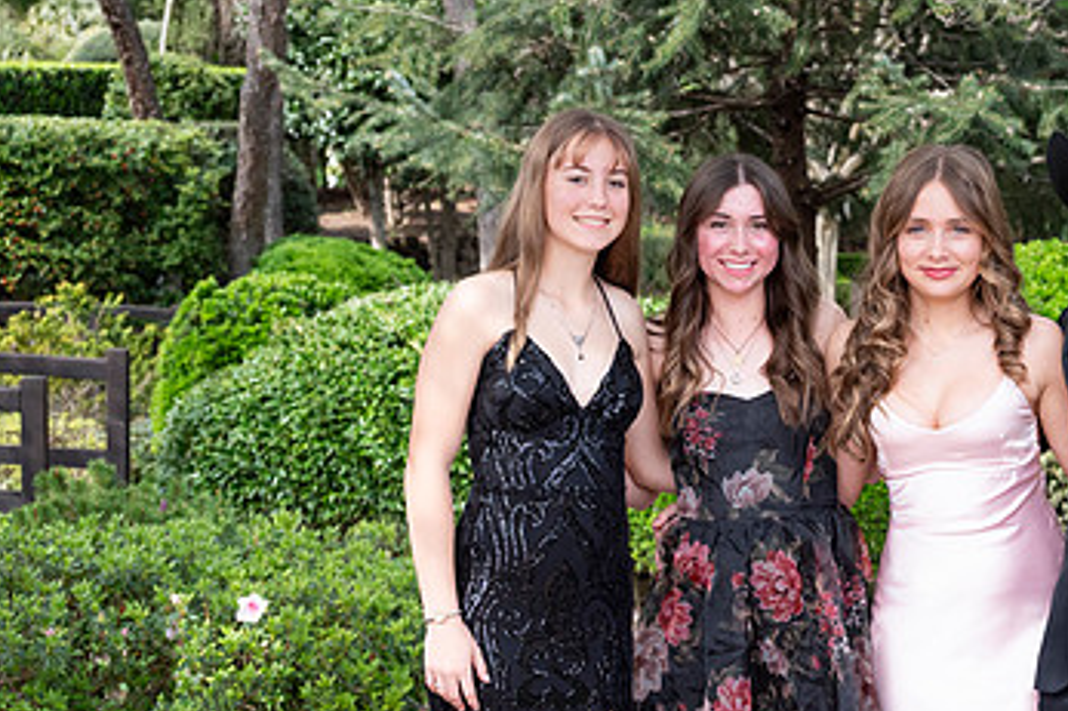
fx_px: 2580
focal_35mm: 87
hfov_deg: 23.0
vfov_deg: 15.7
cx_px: 889
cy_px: 340
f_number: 5.6
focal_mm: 52
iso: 1250
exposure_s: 1/1250
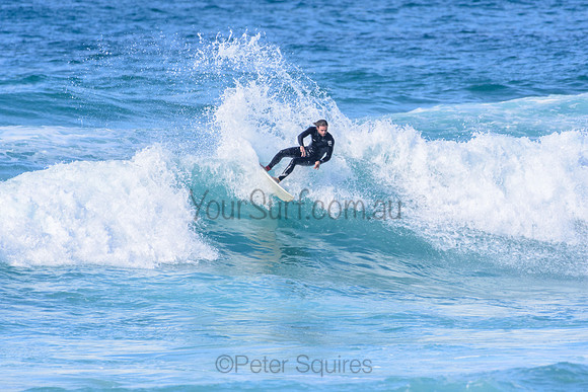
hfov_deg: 2.7
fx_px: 12254
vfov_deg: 1.8
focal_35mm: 750
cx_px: 294
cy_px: 196
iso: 320
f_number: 5.6
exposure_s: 1/2000
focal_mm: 500
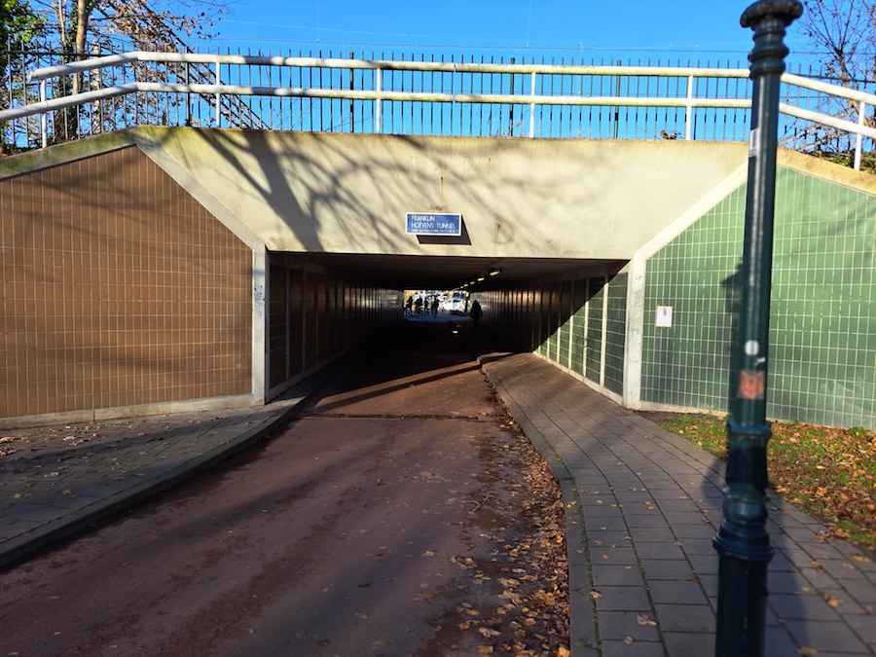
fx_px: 607
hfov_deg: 71.6
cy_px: 328
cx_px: 438
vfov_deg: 56.8
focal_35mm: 24
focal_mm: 5.23
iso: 50
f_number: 1.8
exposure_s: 1/788
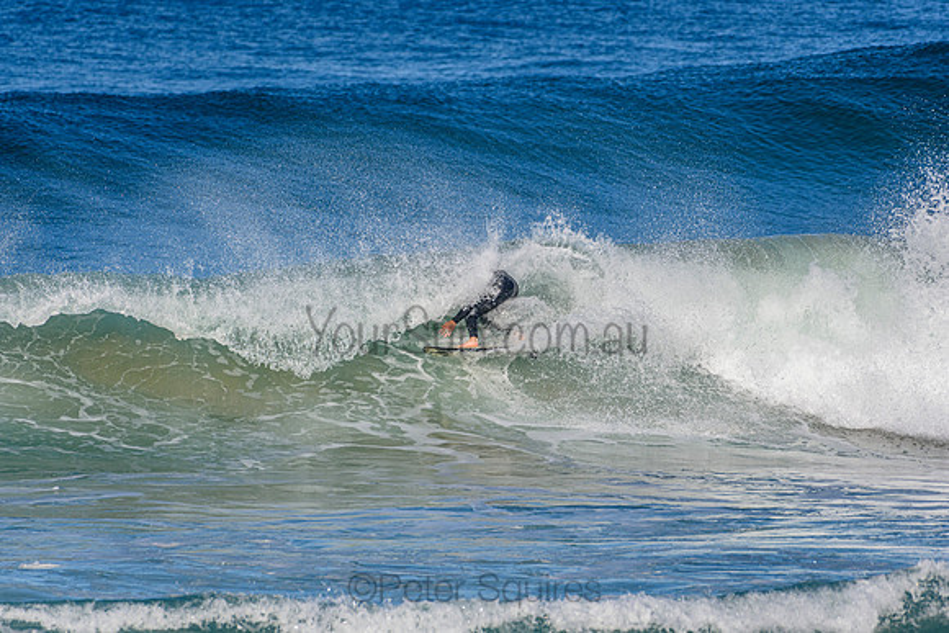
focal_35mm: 750
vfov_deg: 1.8
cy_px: 316
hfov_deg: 2.7
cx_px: 474
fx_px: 19775
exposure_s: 1/2000
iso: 250
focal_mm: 500
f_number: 5.6
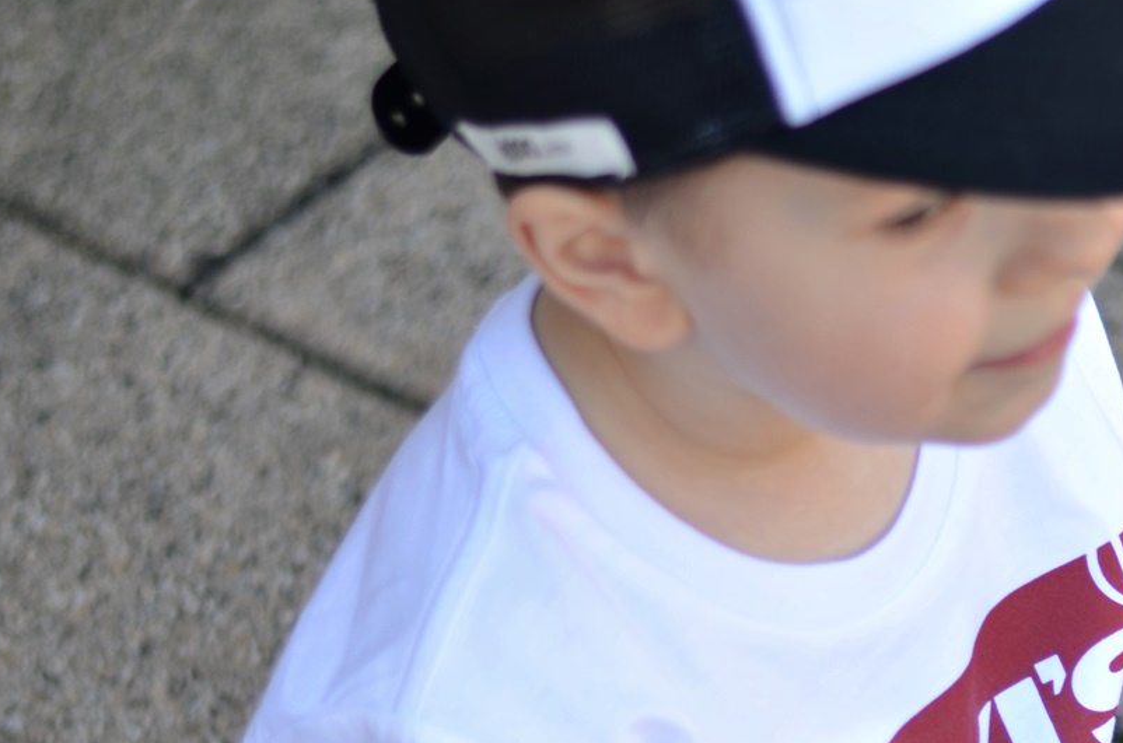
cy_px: 912
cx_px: 1253
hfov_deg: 10.9
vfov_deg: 7.2
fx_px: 5821
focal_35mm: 187
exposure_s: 1/400
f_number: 1.8
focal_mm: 50
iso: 100
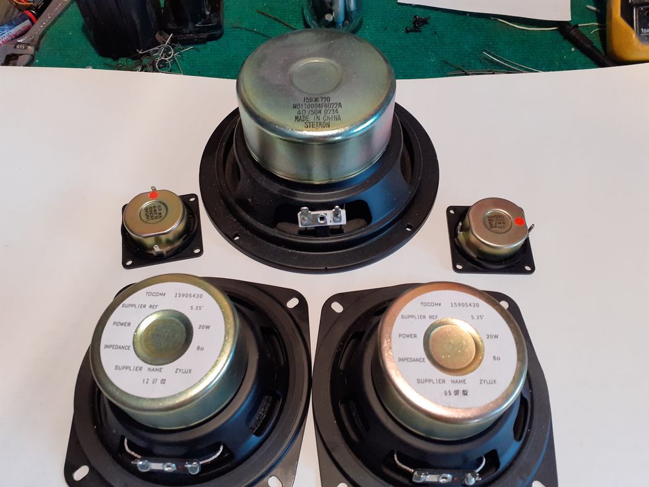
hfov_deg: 65.3
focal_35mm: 27
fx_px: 506
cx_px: 324
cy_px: 244
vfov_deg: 51.4
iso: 125
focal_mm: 3.6
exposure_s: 1/50
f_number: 1.9
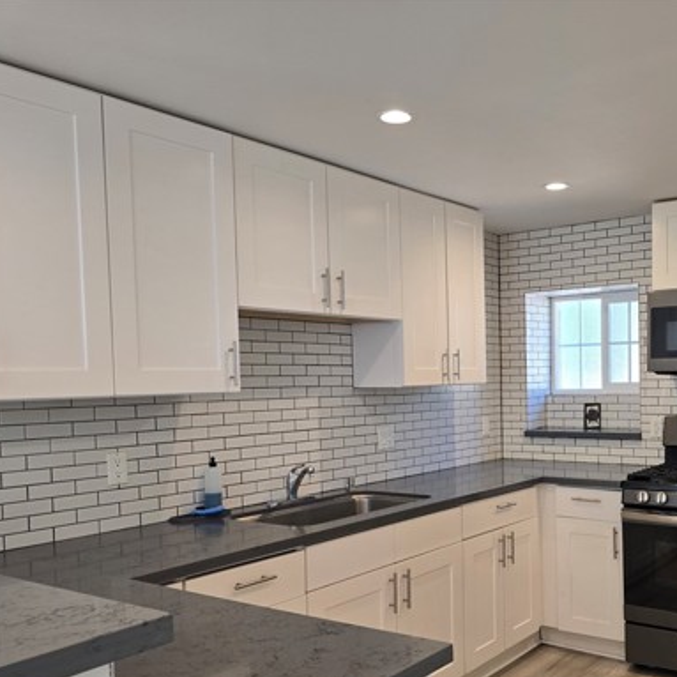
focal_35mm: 34
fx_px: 752
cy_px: 421
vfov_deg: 48.0
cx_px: 488
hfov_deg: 47.1
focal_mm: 6.3
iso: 125
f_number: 1.7
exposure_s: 1/120
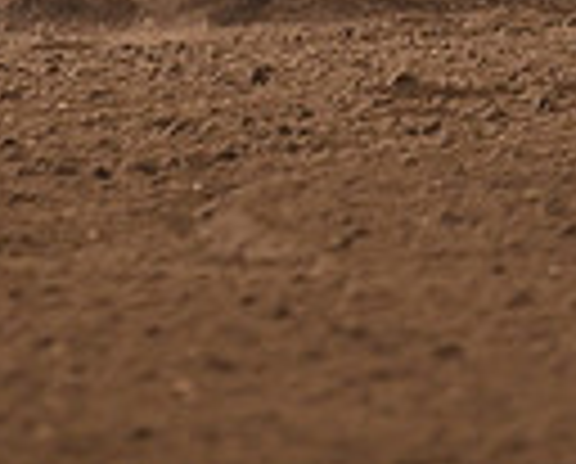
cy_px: -399
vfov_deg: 1.8
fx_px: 14506
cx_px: 306
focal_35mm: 849
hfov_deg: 2.3
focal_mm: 200
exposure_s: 1/250
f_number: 3.2
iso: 1000
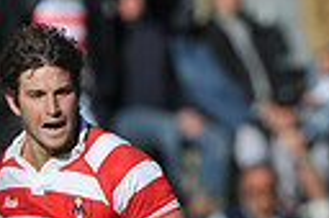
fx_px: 18565
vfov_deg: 0.7
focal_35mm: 2034
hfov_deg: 1.0
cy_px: 445
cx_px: 455
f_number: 3.5
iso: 200
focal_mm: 300
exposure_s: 1/4000
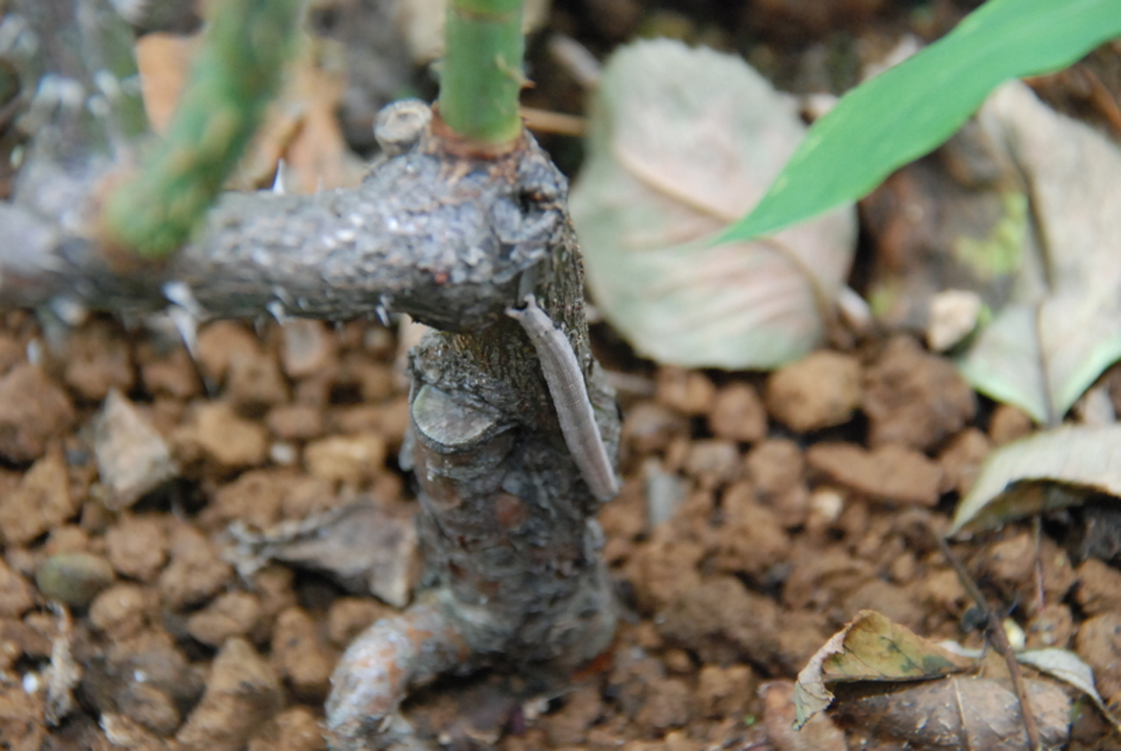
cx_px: 560
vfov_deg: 3.1
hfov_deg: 4.6
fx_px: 14033
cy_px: 376
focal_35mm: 450
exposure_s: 1/200
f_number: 9
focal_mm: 300
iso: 1600
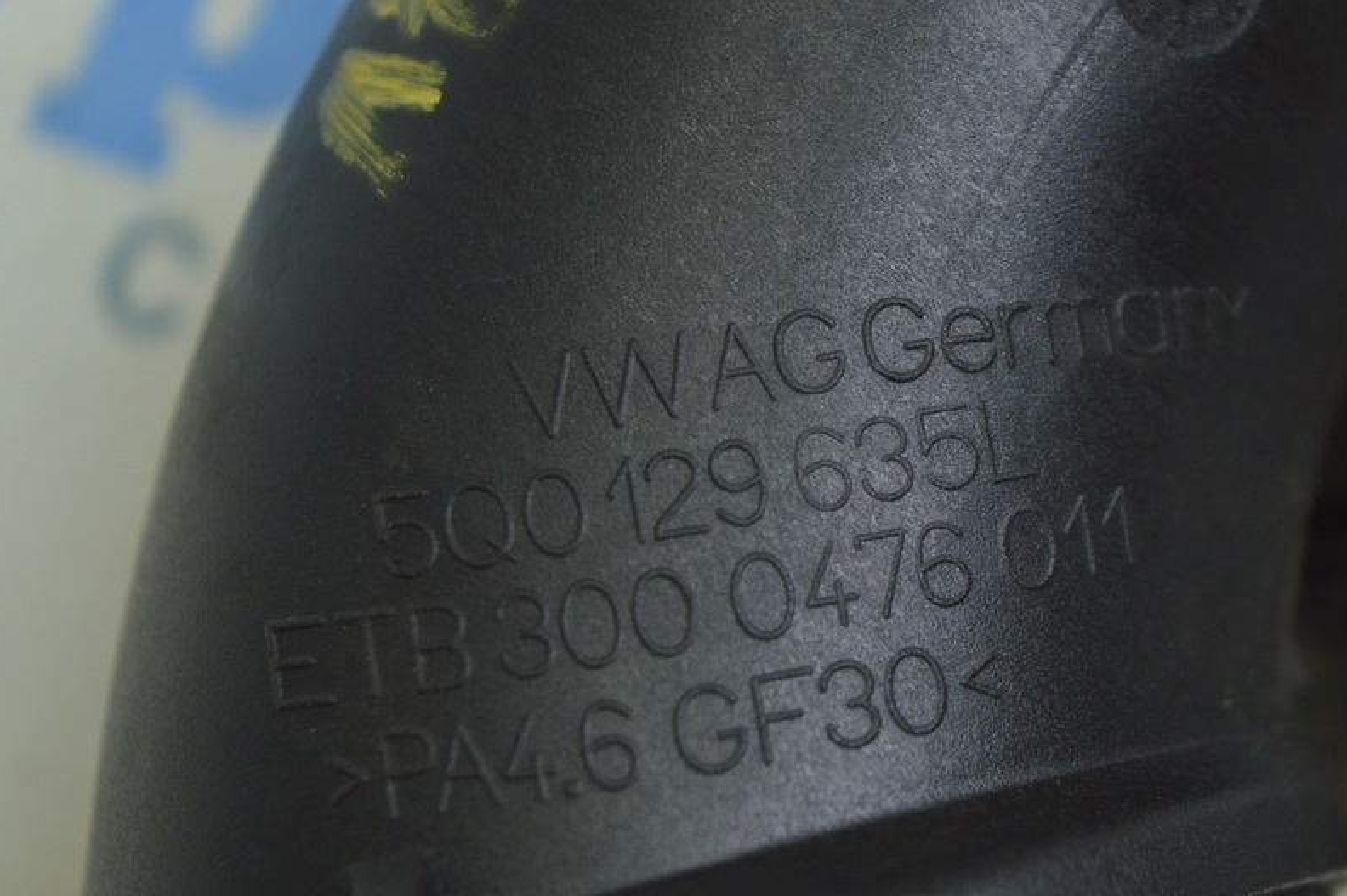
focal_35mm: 107
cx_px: 808
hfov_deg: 19.2
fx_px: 3988
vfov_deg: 12.8
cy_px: 414
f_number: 5.6
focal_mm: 55
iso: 400
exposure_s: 1/40
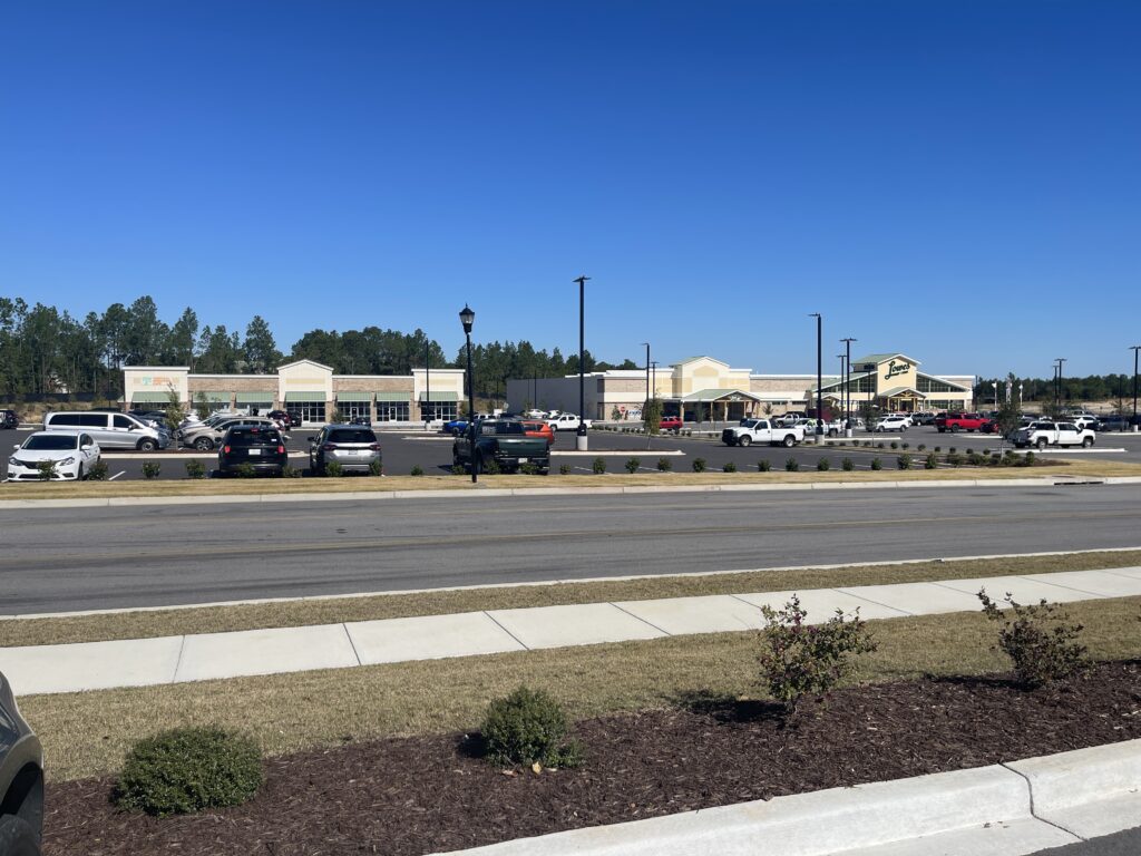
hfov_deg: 69.4
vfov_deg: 54.9
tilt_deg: -3.5
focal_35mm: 25
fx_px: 824
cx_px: 570
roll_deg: -0.5
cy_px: 428
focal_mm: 5.1
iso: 32
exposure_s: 1/6250
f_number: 1.6
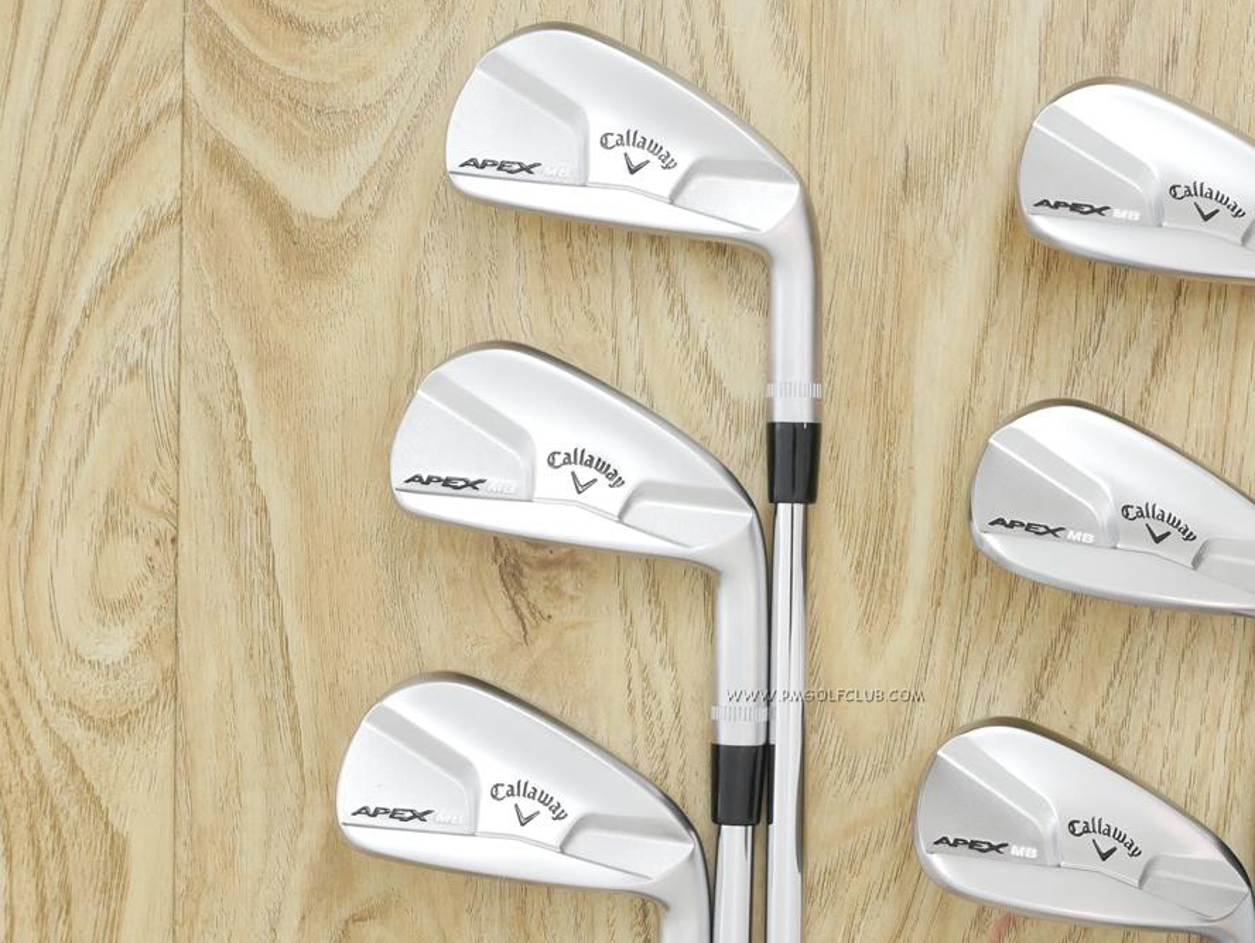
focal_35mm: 72
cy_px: 567
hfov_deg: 26.9
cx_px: 825
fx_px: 2612
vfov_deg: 20.4
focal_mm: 25
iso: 1600
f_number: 4.5
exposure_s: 1/50
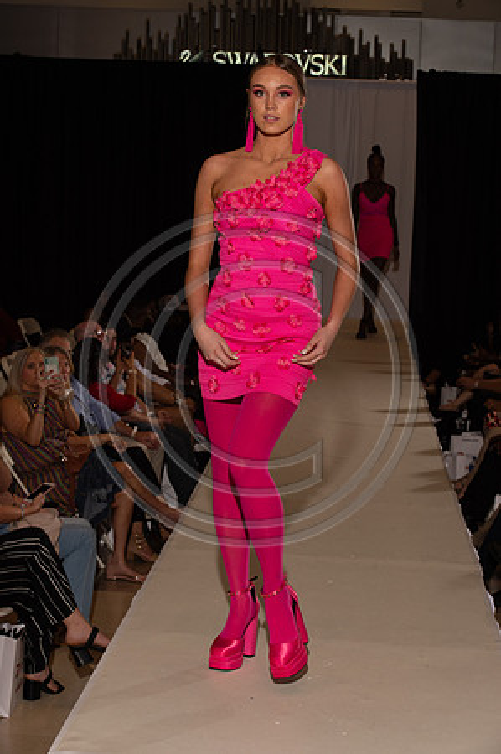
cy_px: 377
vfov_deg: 24.8
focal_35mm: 82
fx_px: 1716
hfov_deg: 16.6
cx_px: 250
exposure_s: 1/250
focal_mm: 82
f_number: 9
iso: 800
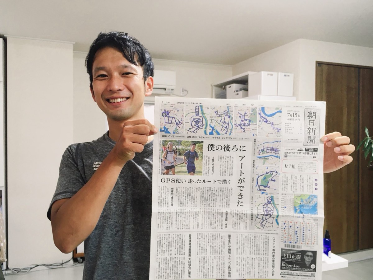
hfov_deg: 61.7
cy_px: 140
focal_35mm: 29
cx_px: 186
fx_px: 312
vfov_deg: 48.2
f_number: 2.2
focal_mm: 4.15
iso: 50
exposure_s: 1/30
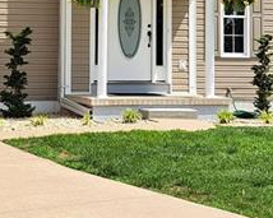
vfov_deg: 13.6
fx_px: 905
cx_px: 69
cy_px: 4
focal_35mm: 112
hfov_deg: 17.1
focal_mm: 5.23
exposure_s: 1/1466
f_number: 1.8
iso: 50
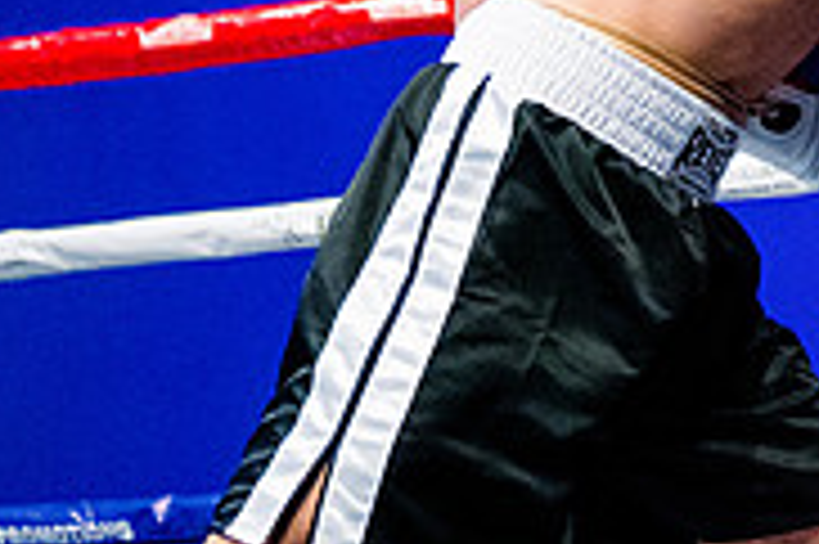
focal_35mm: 239
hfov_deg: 8.4
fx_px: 5432
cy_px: -164
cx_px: 1224
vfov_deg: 5.7
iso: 6400
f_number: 1.4
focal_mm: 50
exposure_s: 1/1600
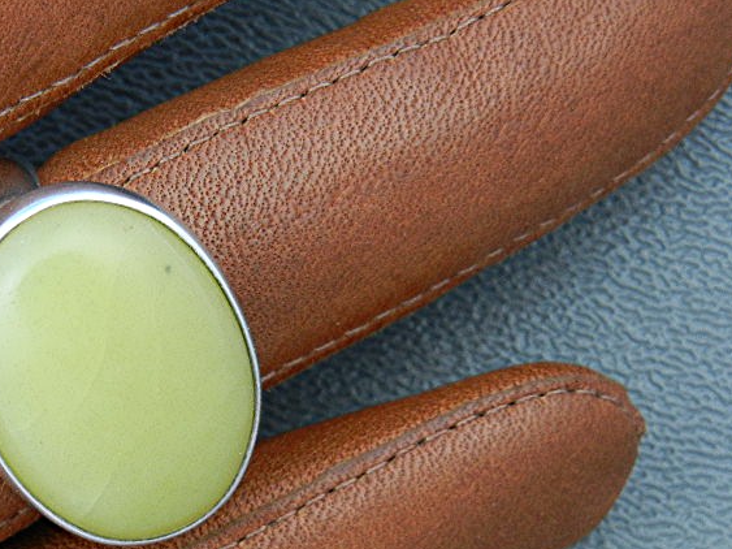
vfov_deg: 10.6
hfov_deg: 14.0
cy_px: 390
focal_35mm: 140
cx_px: 125
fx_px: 2960
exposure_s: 1/4.3
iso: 200
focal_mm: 13.9
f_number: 4.3
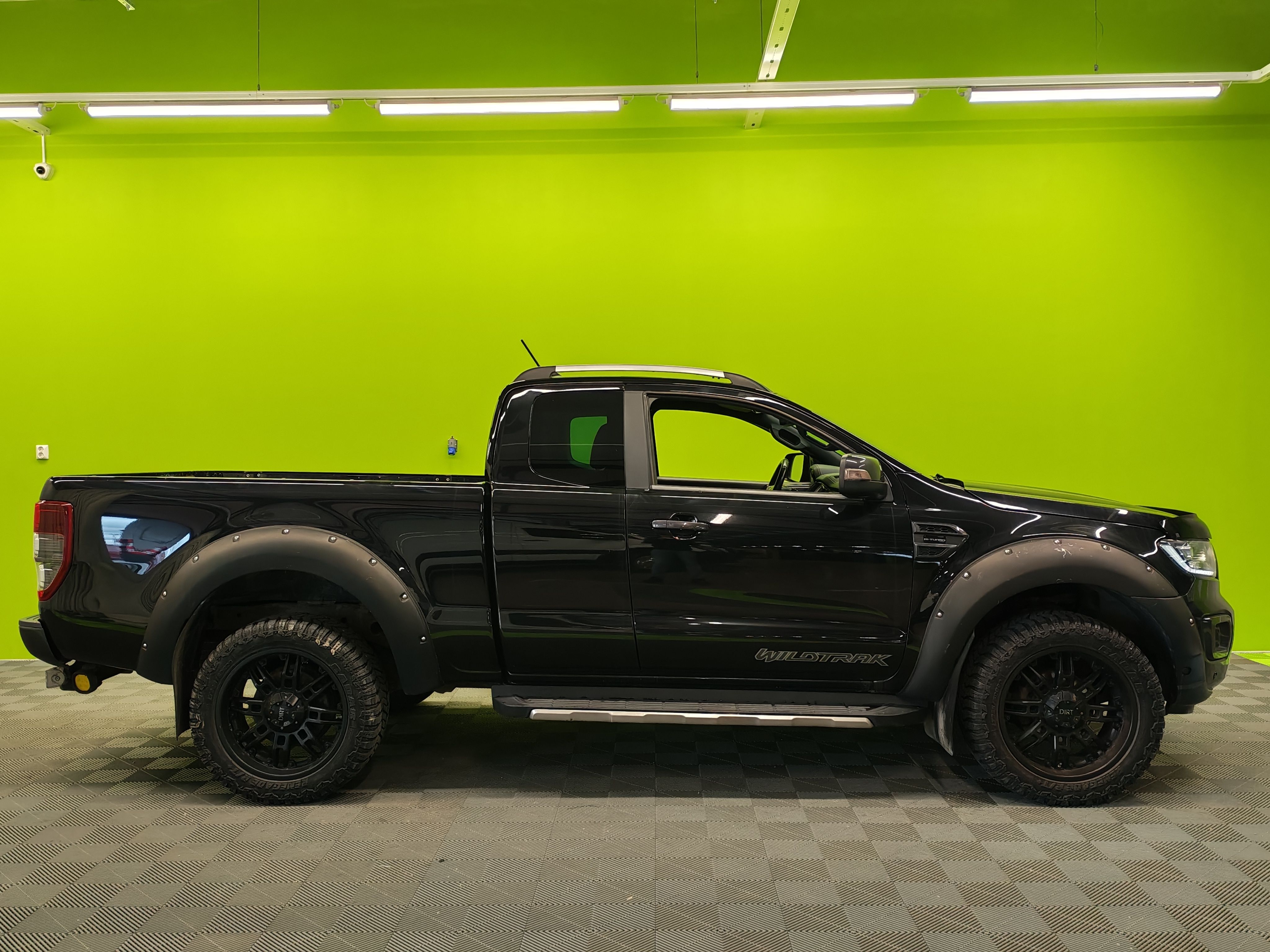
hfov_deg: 56.8
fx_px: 1174
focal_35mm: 32
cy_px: 476
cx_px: 635
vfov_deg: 44.2
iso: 400
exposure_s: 1/100
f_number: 1.9
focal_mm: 6.12
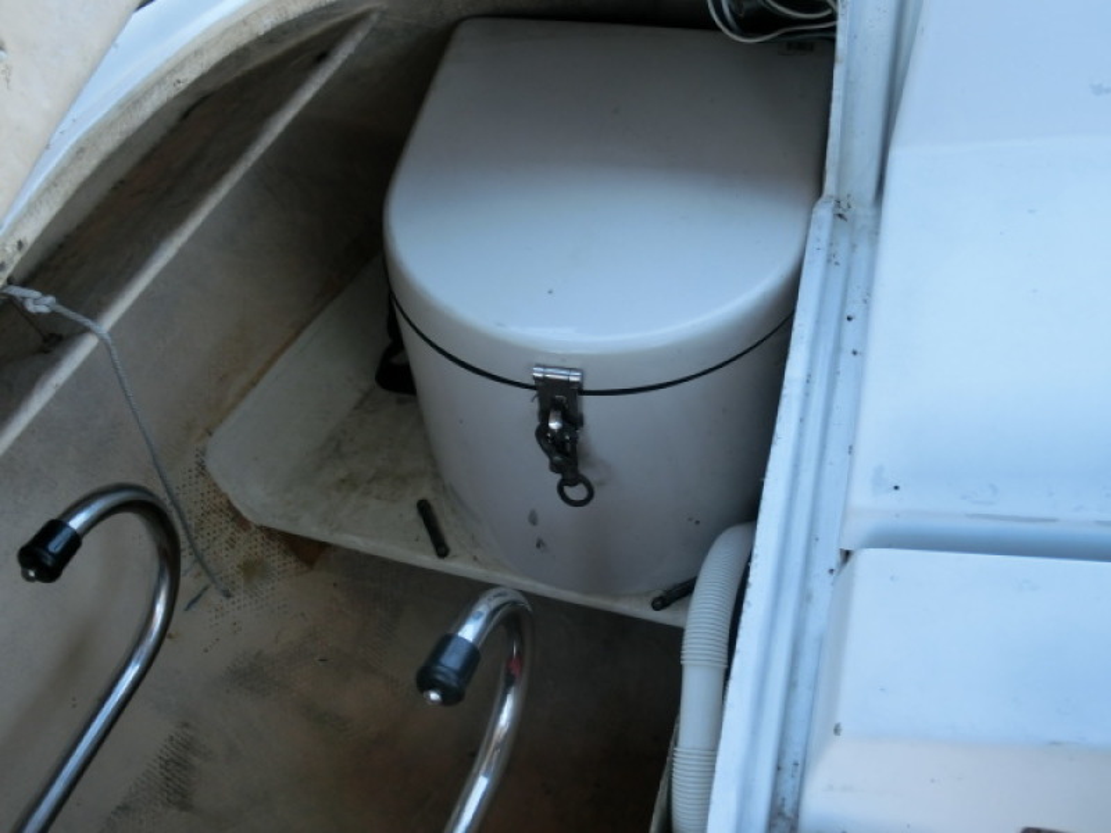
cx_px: 556
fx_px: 1508
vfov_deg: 30.9
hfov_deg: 40.4
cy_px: 416
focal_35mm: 47
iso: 125
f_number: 4.2
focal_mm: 8.29
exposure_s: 1/125
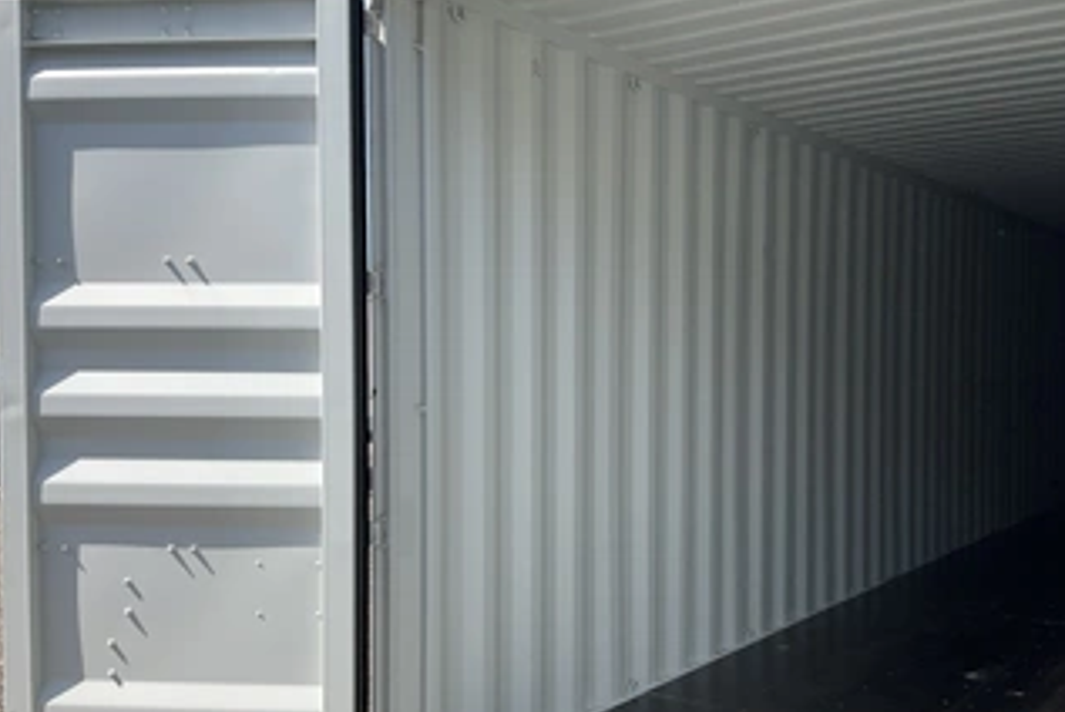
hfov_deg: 50.5
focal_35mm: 38
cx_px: 601
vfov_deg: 35.1
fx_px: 1125
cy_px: 406
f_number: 1.8
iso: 25
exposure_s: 1/1015
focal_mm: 3
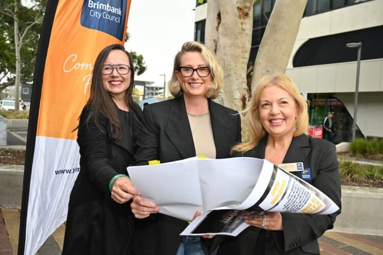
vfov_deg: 36.9
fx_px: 383
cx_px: 192
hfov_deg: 53.1
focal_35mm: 36
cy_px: 128
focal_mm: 36
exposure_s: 1/100
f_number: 6.3
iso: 200
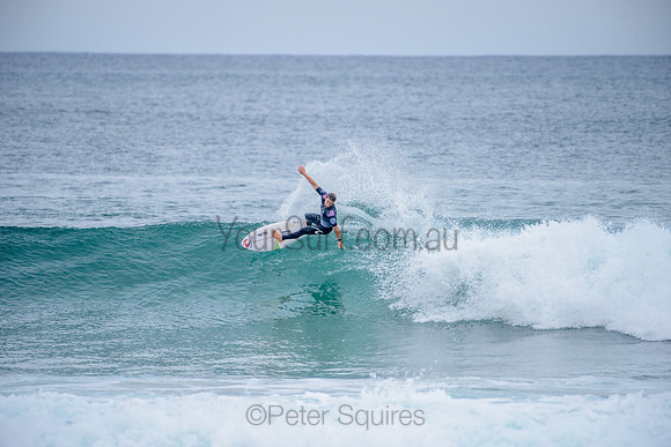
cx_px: 336
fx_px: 9321
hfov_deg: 4.1
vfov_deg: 2.8
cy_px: 224
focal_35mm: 500
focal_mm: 500
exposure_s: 1/2000
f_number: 5.6
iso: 280
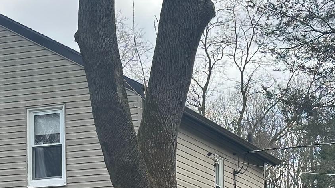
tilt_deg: +5.9
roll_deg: +0.8
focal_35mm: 128
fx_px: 1137
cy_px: 222
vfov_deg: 9.4
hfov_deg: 16.6
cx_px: 69
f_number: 1.78
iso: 64
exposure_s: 1/1019
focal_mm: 6.86
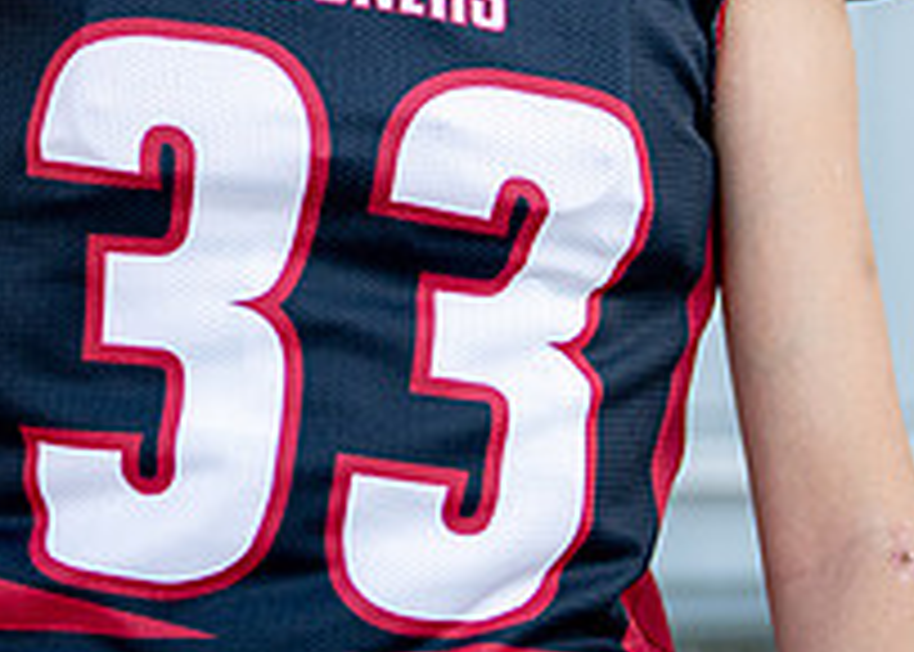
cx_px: 378
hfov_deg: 11.7
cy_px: -299
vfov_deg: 8.2
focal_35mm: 172
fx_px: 4465
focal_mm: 50
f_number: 1.2
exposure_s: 1/2500
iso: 160
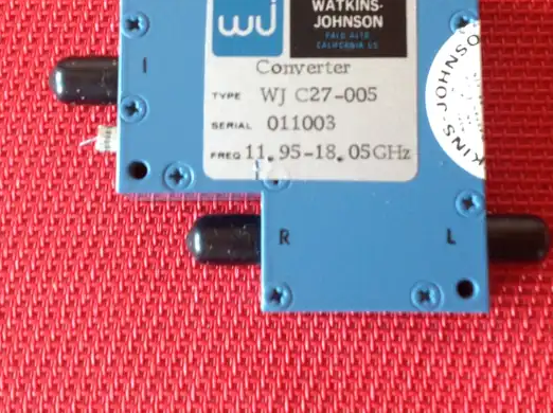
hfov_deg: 29.0
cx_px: 290
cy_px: 113
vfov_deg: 21.7
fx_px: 1069
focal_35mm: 67
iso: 100
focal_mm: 4.28
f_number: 2.4
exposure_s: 1/15
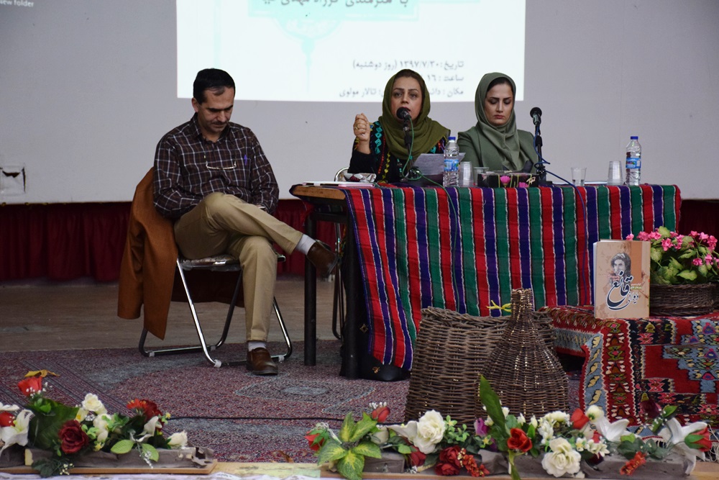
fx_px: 1977
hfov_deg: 20.6
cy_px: 240
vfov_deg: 13.8
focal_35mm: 99
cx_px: 360
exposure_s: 1/60
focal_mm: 66
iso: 2000
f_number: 5
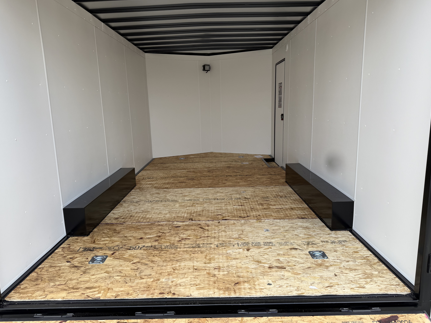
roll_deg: +0.2
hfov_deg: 69.4
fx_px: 311
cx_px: 211
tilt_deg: -10.9
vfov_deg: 54.9
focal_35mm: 25
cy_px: 162
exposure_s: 1/1292
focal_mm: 6.76
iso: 80
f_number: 1.78
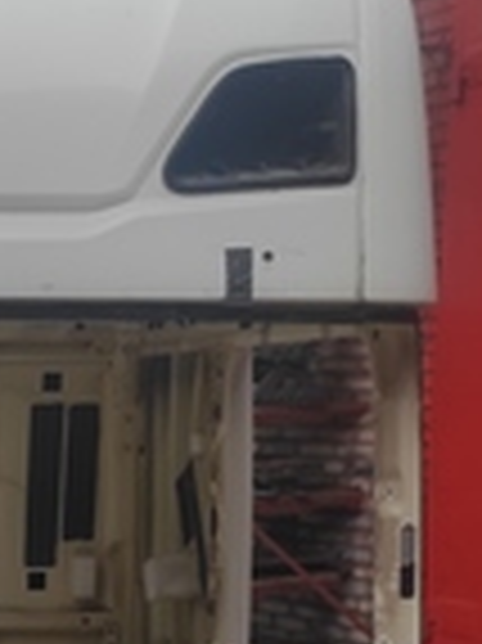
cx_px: -255
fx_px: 1562
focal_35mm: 84
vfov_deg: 22.5
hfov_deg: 16.0
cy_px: 630
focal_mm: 5.43
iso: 100
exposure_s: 1/478
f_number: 1.89
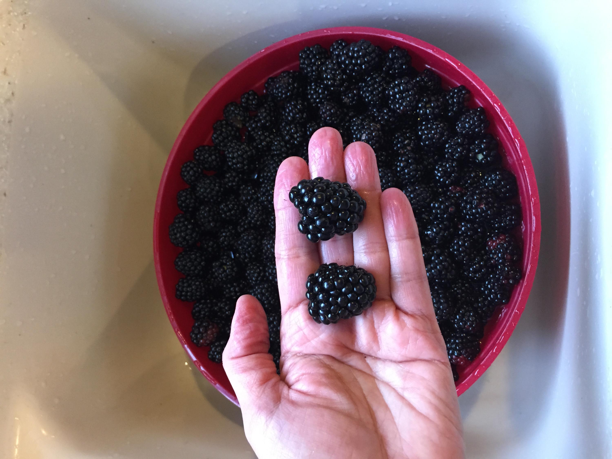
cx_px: 306
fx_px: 513
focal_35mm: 29
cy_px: 230
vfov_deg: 48.2
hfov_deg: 61.7
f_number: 2.2
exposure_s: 1/30
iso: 160
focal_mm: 4.15
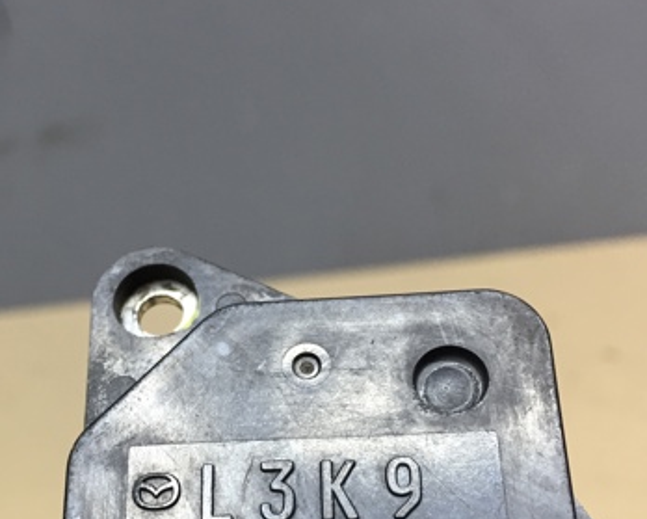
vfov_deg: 28.9
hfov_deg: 35.7
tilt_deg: -26.6
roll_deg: +7.5
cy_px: 363
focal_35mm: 52
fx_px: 997
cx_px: 223
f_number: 2.2
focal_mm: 4.15
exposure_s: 1/33
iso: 64
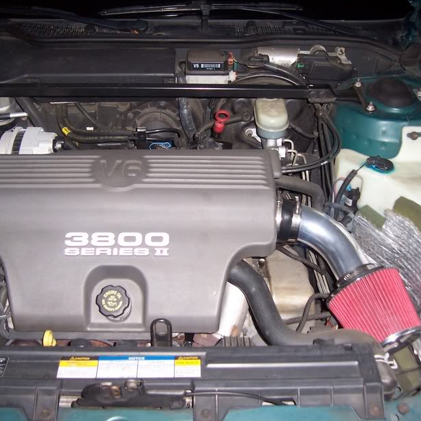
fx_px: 592
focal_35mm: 43
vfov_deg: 39.2
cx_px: 207
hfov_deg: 39.2
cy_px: 209
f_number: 3
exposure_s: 1/60
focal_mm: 6
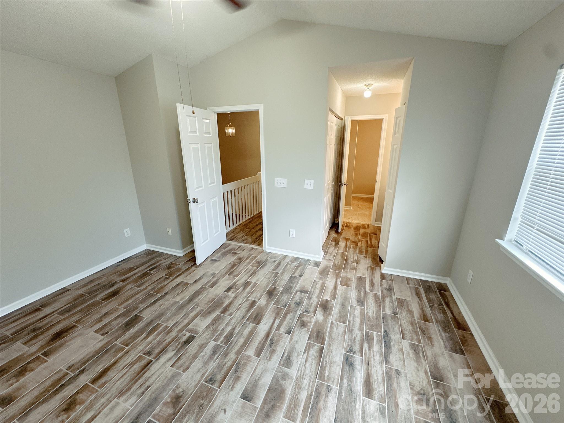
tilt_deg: -16.8
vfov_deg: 85.7
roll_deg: -0.2
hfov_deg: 102.1
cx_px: 282
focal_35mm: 14
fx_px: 228
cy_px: 212
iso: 200
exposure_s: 1/60
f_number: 2.2
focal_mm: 2.22
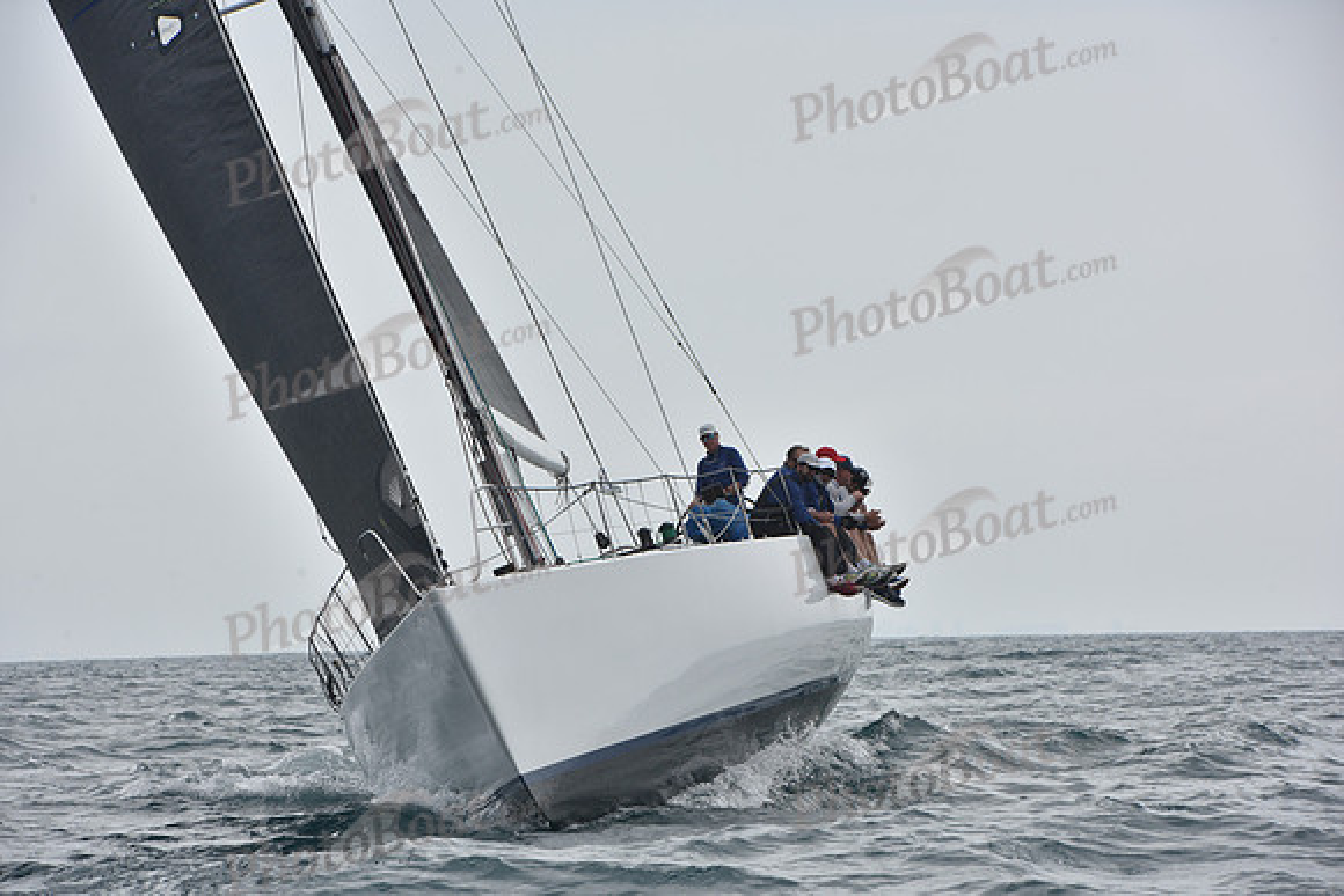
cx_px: 672
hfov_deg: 10.3
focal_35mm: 200
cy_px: 448
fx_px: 7468
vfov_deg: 6.9
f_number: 11
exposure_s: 1/800
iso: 250
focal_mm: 200
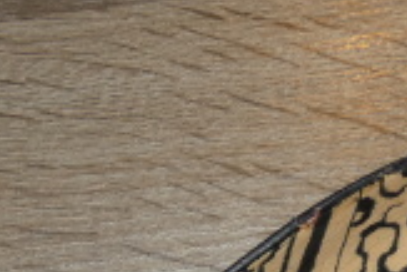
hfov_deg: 12.5
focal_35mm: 163
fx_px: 1844
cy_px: 497
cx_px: 328
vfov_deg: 8.1
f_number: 3.8
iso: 80
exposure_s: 1/60
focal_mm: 8.6
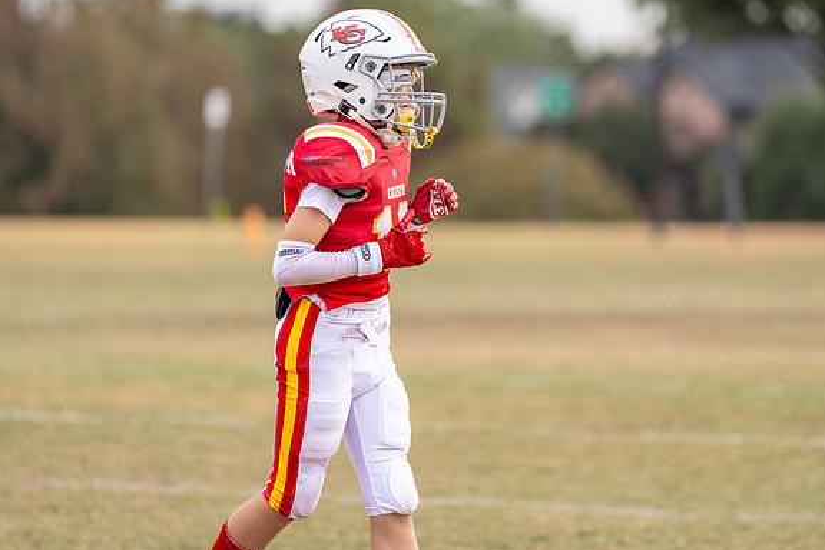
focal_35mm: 308
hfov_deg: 6.7
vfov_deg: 4.5
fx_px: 7058
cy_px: 203
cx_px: 449
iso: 160
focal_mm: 200
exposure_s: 1/1600
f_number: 2.8
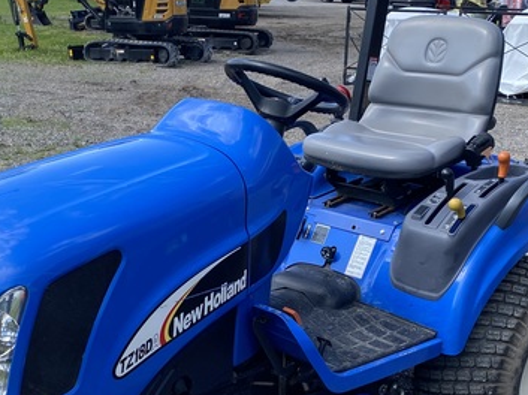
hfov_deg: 32.7
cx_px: 235
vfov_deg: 24.6
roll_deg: -2.3
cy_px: 268
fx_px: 899
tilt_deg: -16.9
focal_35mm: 59
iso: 32
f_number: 1.8
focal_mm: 4.25
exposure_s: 1/762
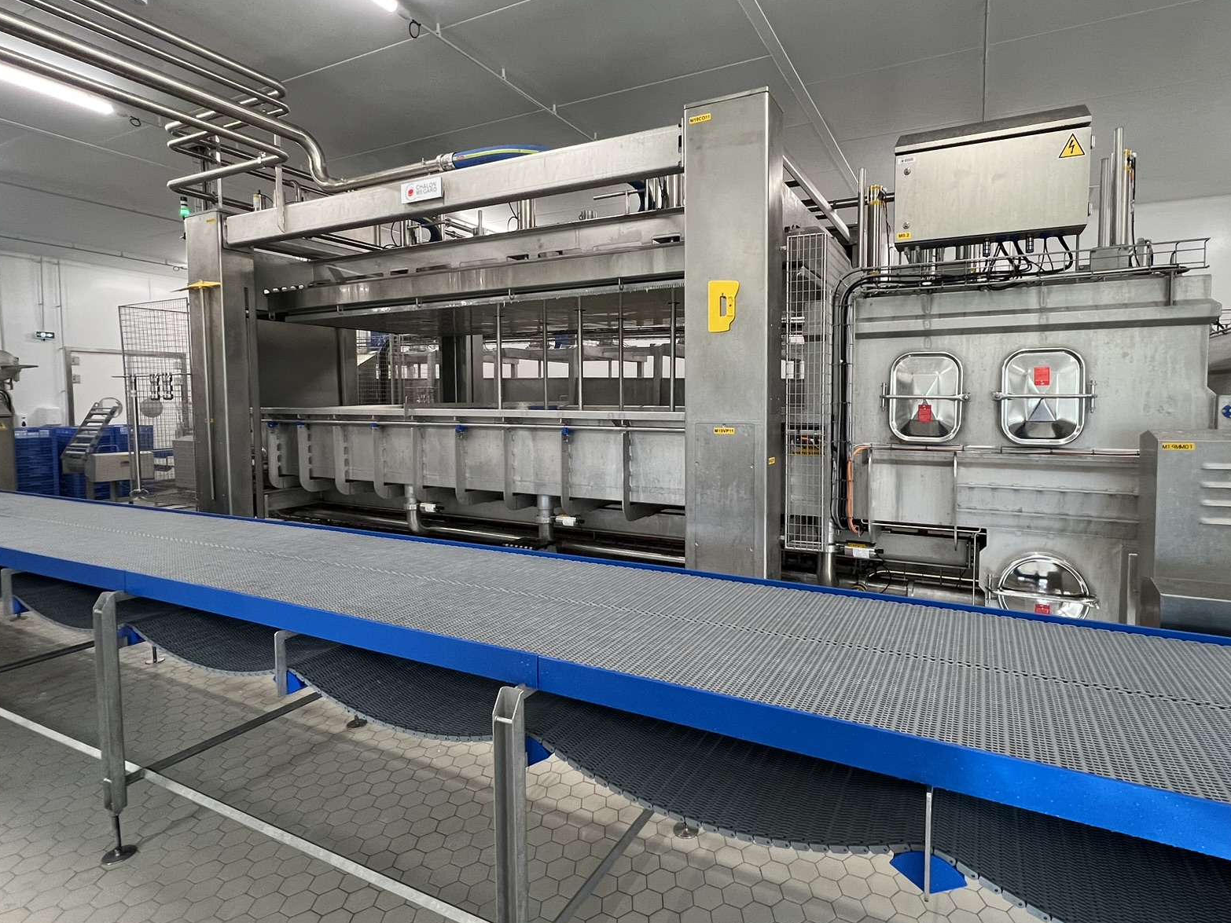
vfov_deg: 74.7
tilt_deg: -2.9
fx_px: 605
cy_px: 431
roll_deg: +0.6
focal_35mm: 17
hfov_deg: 90.8
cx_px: 669
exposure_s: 1/100
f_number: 1.8
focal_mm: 1.57
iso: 250
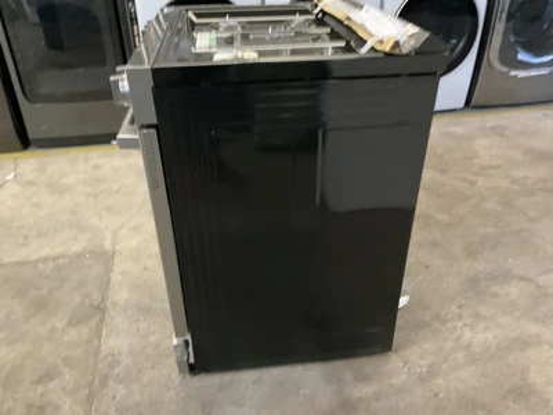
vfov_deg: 48.2
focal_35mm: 29
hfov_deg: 61.7
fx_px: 463
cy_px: 208
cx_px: 276
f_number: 1.8
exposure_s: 1/30
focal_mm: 3
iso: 500
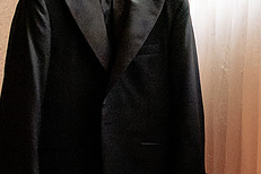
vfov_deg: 18.2
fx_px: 544
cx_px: 316
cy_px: 72
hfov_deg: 24.4
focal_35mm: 75
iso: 6400
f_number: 3.5
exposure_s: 1/100
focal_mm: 24
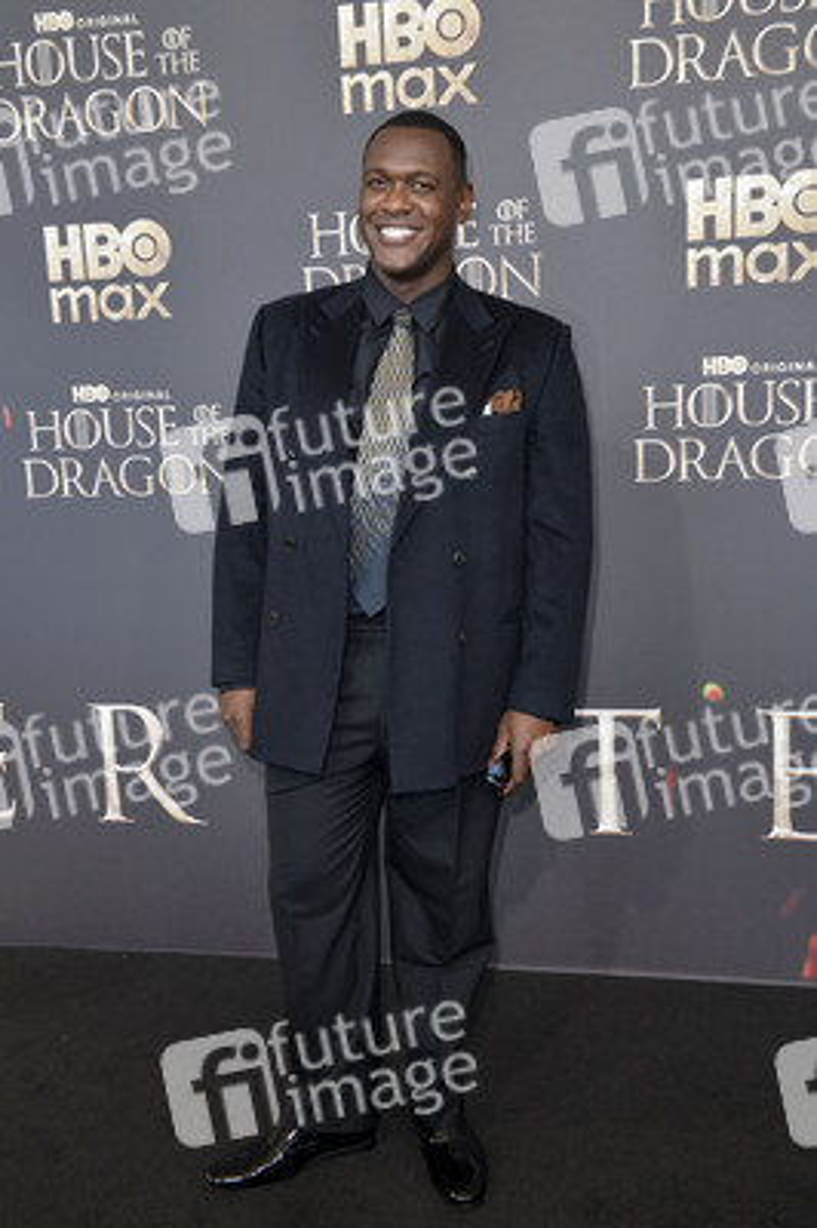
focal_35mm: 34
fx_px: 1159
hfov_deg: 38.8
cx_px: 408
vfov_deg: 55.8
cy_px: 614
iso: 400
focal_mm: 34
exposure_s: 1/200
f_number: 6.3
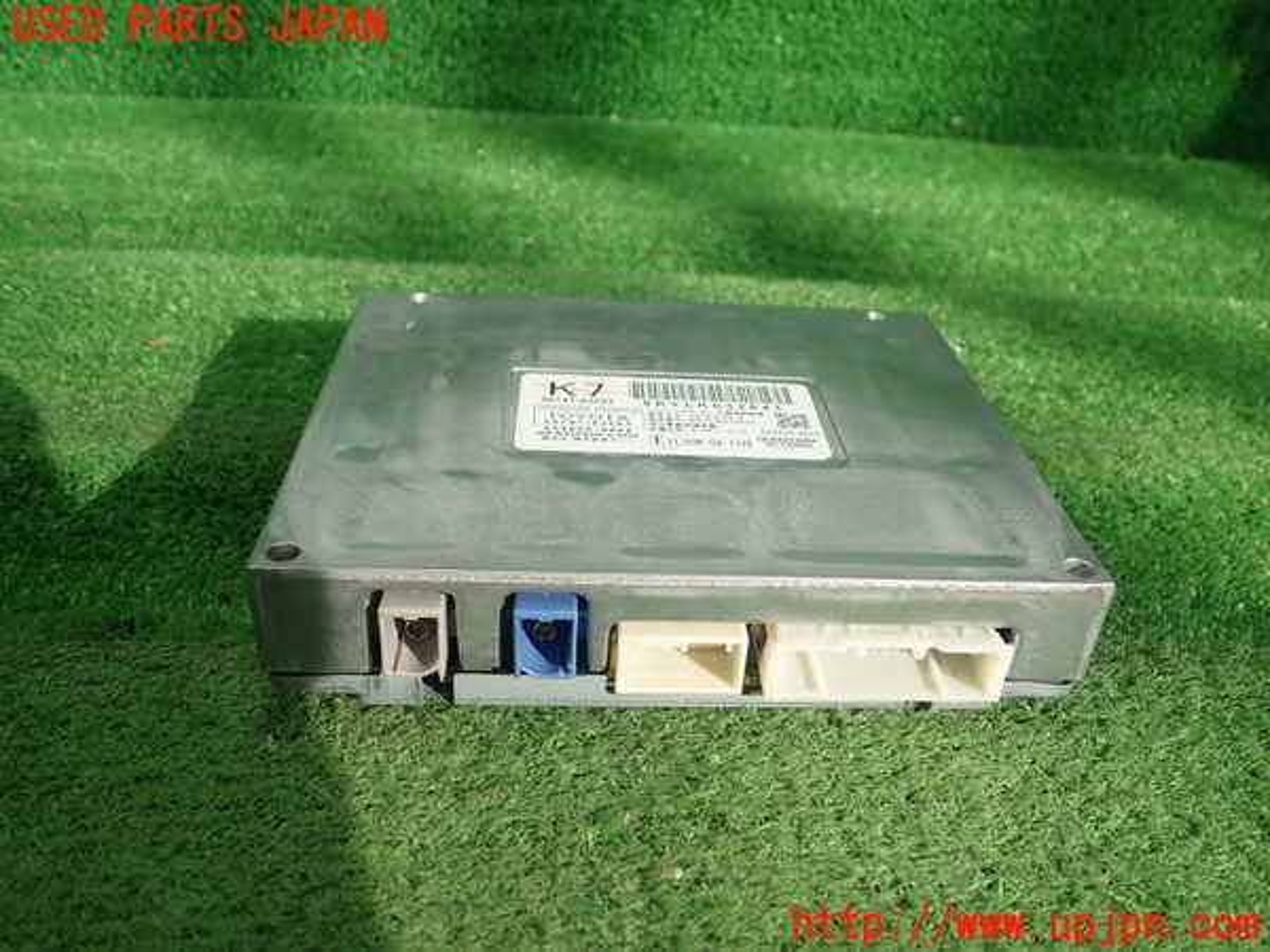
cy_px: 476
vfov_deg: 46.8
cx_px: 635
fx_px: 1101
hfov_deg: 60.0
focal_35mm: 30
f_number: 2.3
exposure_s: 1/200
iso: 100
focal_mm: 5.5
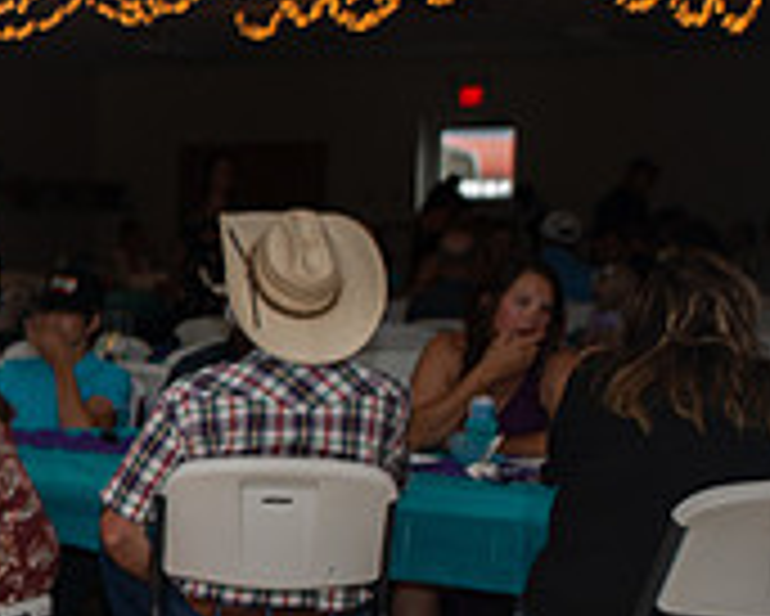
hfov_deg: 16.5
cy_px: 461
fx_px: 2326
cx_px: -491
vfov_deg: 15.0
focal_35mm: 102
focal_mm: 32
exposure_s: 1/125
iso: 800
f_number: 3.5
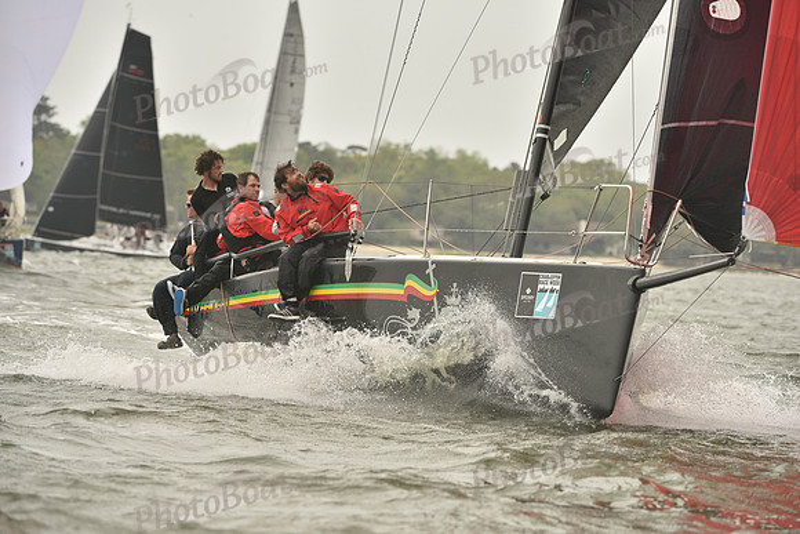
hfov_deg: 6.6
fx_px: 6890
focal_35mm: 310
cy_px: 267
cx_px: 400
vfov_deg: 4.4
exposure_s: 1/1000
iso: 400
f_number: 7.1
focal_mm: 310
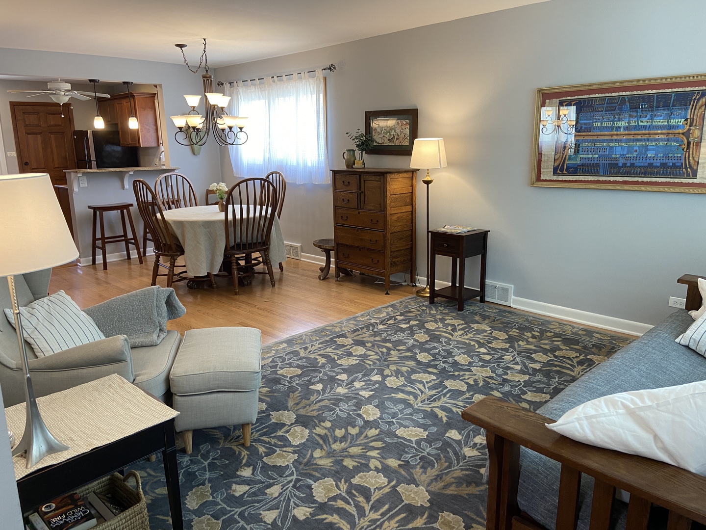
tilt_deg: -11.5
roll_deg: +0.3
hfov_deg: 67.3
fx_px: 530
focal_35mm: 26
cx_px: 353
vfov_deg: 53.1
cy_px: 265
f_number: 1.8
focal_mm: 4.25
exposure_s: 1/60
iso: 100
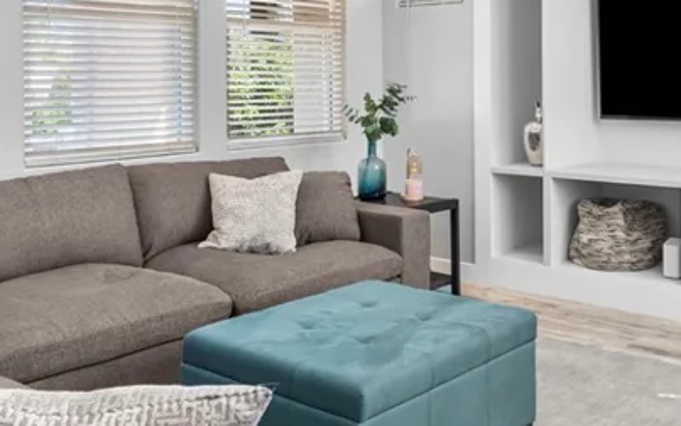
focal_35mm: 44
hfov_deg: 43.2
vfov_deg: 28.6
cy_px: 85
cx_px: 544
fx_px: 817
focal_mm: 17
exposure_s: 1/80
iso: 250
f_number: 8
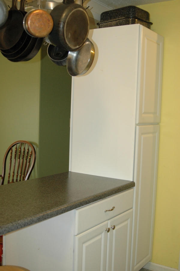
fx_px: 315
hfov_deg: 31.8
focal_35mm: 42
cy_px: 136
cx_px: 90
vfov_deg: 46.4
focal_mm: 28
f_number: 4
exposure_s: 1/60
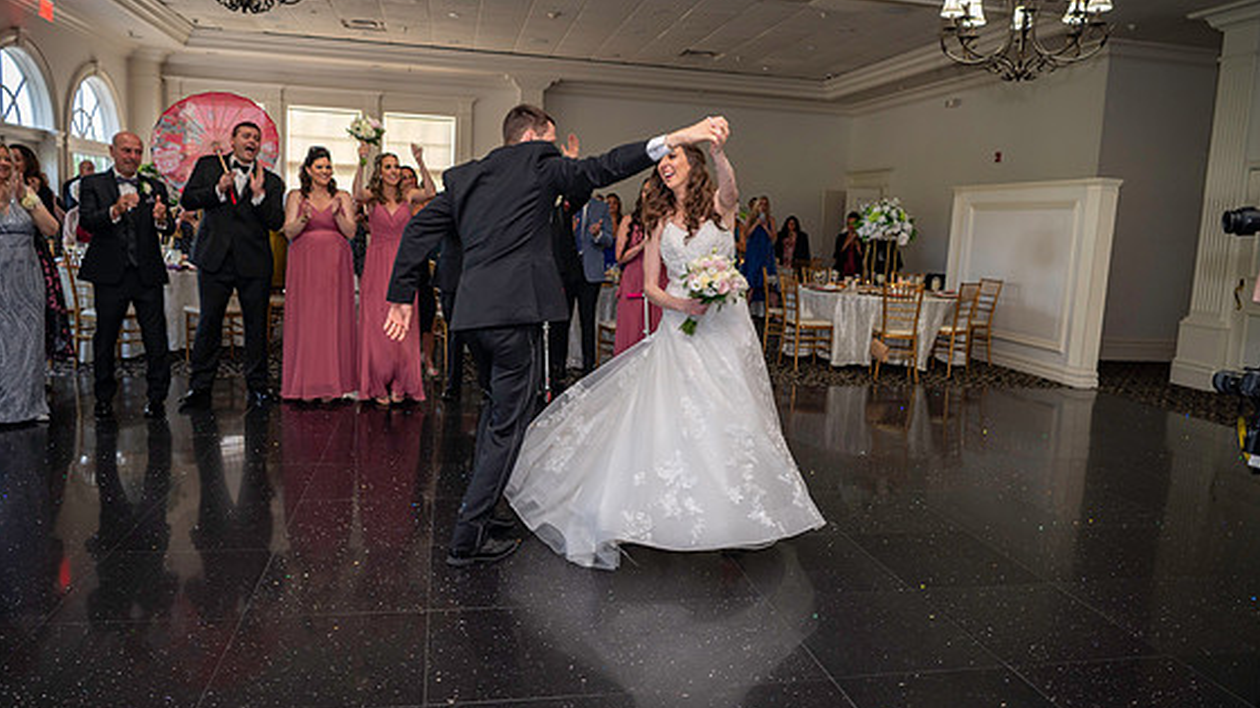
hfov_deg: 71.9
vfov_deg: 44.3
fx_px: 868
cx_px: 624
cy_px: 326
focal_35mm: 26
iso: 800
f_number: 3.5
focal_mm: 24
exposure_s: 1/100
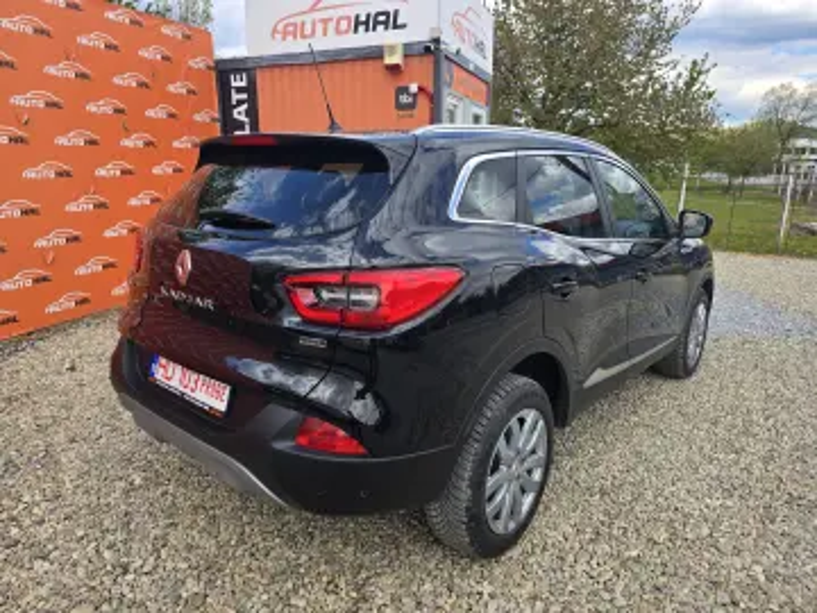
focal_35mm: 23
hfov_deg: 73.9
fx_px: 543
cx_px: 408
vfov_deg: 58.9
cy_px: 306
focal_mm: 6.3
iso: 12
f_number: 1.7
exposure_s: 1/339
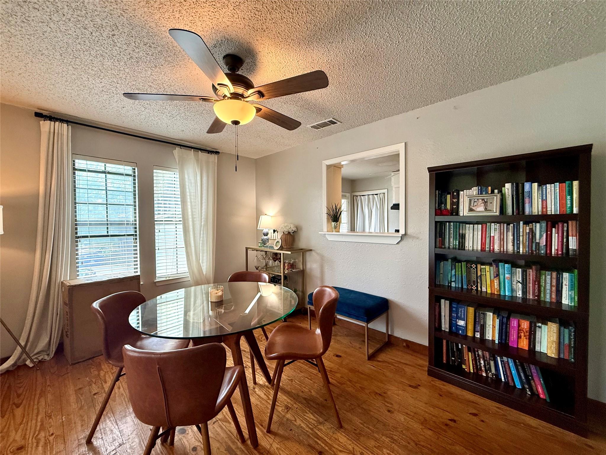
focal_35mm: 14
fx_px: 245
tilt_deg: -1.5
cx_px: 303
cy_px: 228
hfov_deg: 102.1
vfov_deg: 85.7
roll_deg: +0.4
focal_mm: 2.22
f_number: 2.2
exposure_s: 1/120
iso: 250
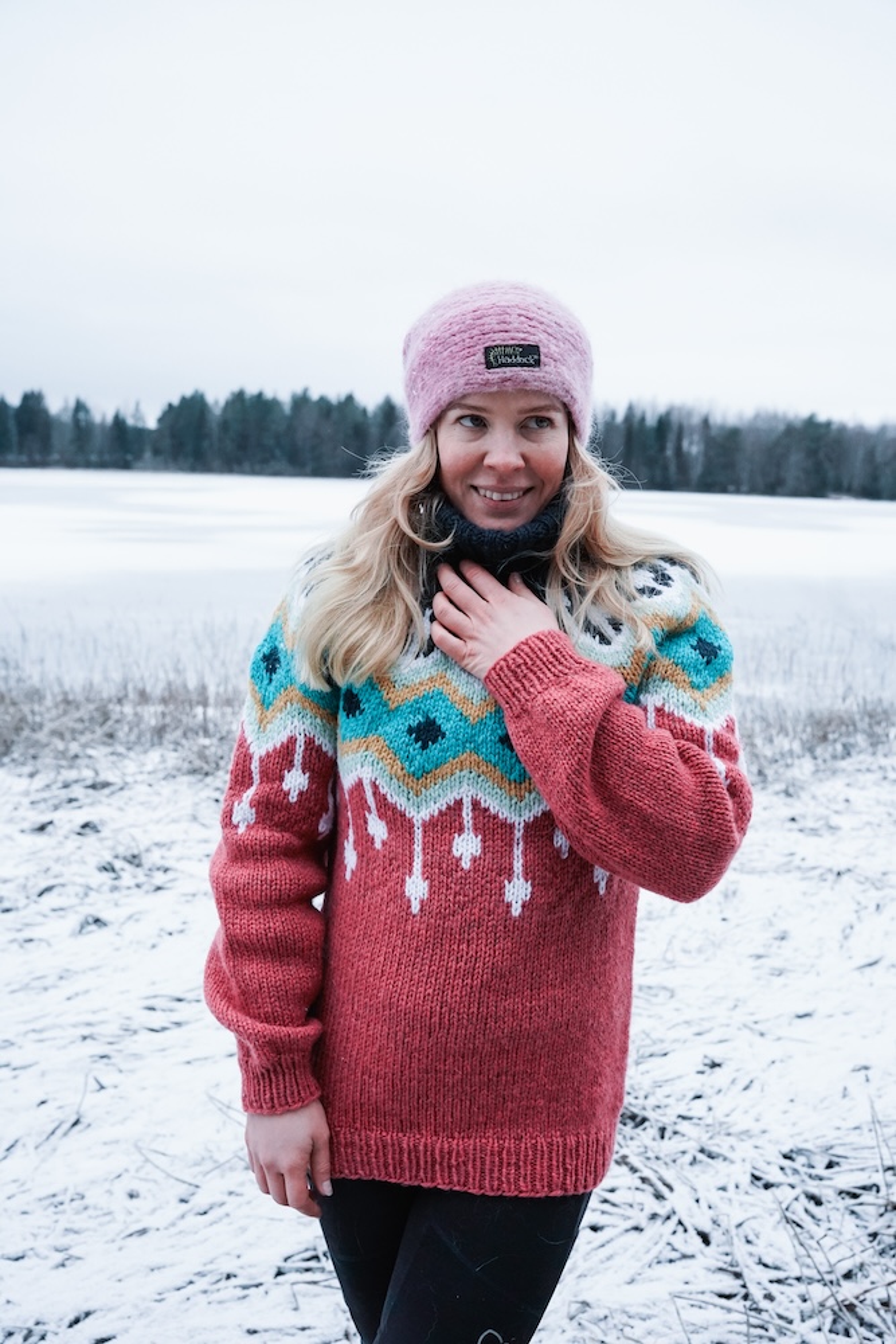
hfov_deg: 38.4
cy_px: 672
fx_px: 1287
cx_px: 448
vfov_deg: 55.1
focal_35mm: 34
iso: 5000
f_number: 5.6
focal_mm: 34.5
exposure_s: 1/320
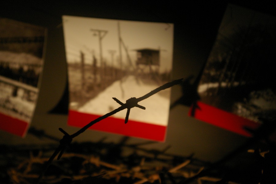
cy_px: 92
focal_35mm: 64
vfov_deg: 21.1
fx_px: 494
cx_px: 138
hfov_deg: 31.2
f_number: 4.5
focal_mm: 43
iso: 800
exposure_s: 1/4
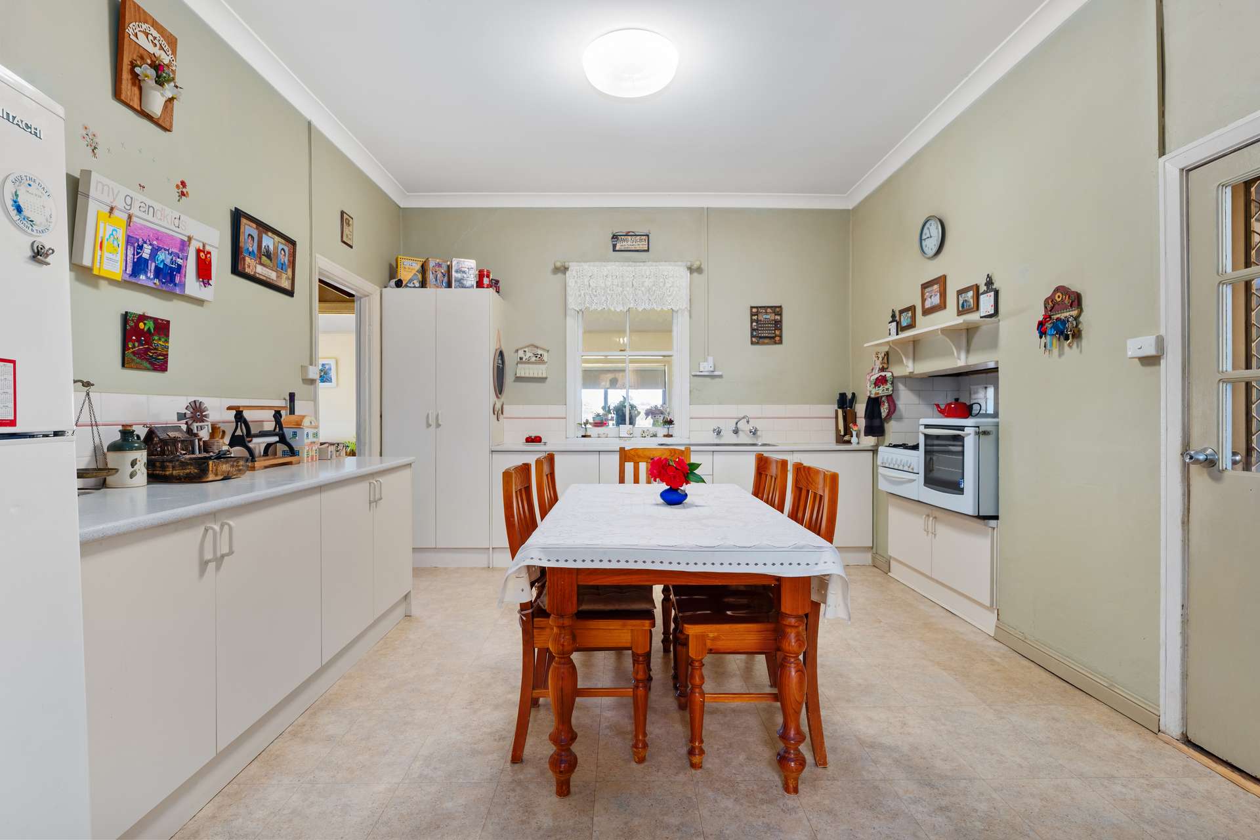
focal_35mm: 16
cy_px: 420
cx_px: 630
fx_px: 560
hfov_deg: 96.7
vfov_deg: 73.7
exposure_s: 1/1.25
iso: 320
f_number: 7.1
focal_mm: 16
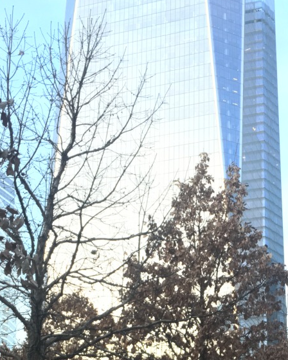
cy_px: 380
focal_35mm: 69
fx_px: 735
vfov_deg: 25.8
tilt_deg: +12.5
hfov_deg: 21.9
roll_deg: +1.6
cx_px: 230
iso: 64
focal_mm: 4.15
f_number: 2.2
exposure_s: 1/30
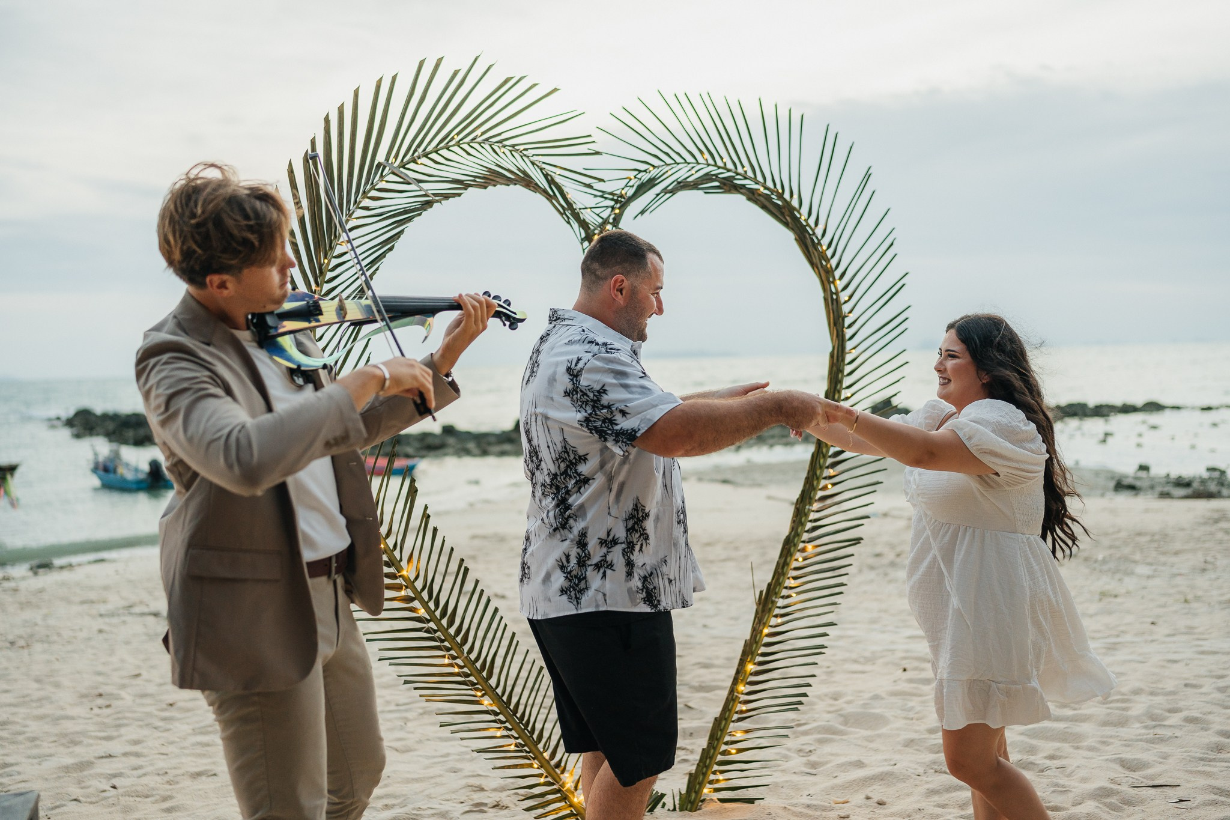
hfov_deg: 54.4
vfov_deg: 37.8
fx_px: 1196
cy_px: 410
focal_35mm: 35
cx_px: 615
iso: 250
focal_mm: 35
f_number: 1.6
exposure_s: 1/320
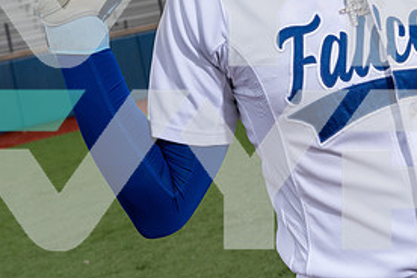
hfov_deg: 23.9
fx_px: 973
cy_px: -13
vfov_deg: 15.9
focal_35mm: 84
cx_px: 317
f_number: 8
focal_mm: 40
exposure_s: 1/250
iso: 100
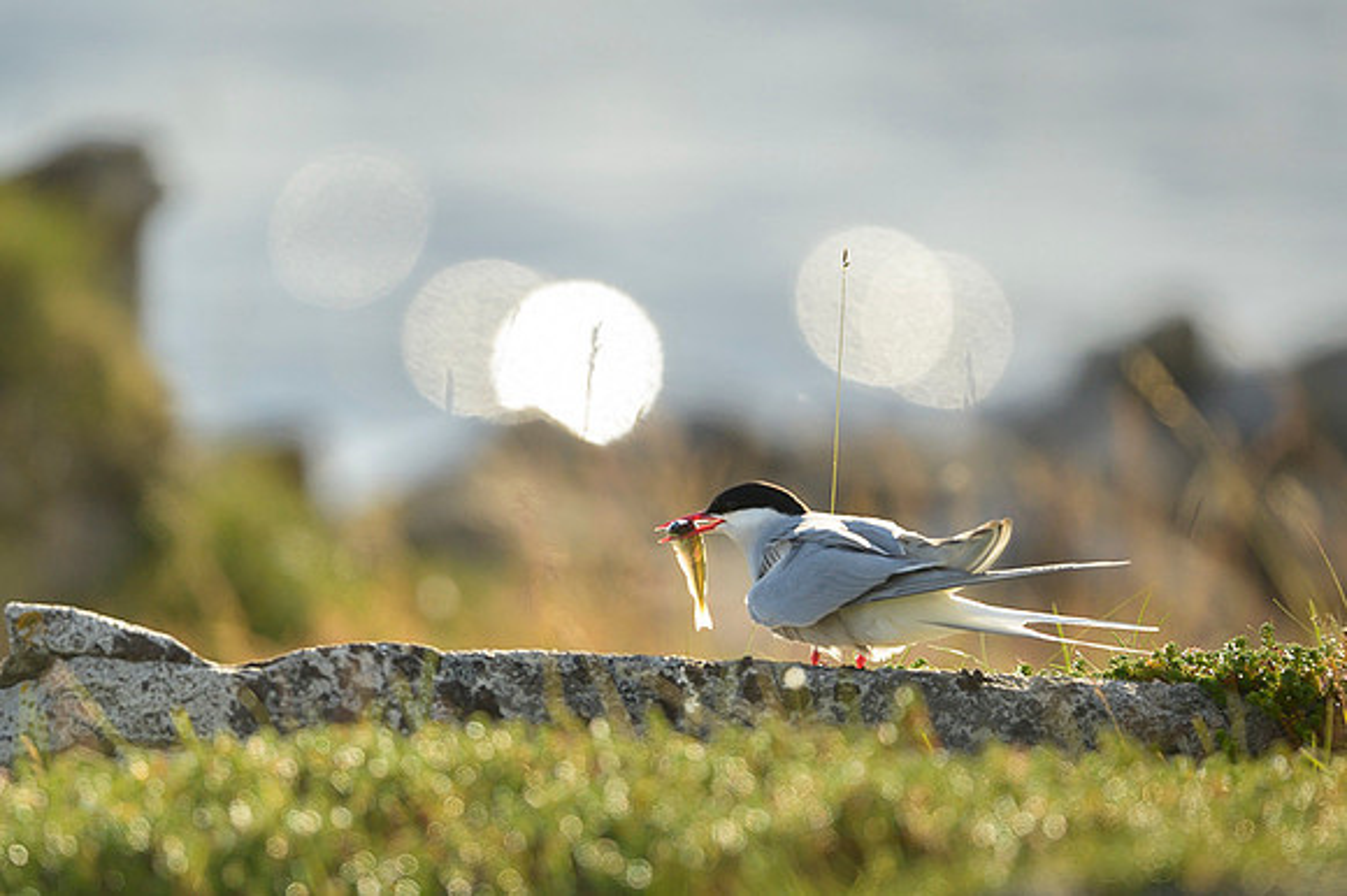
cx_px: 693
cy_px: 565
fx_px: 31921
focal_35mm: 854
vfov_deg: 1.6
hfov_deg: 2.4
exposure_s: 1/3200
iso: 500
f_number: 4
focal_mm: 500
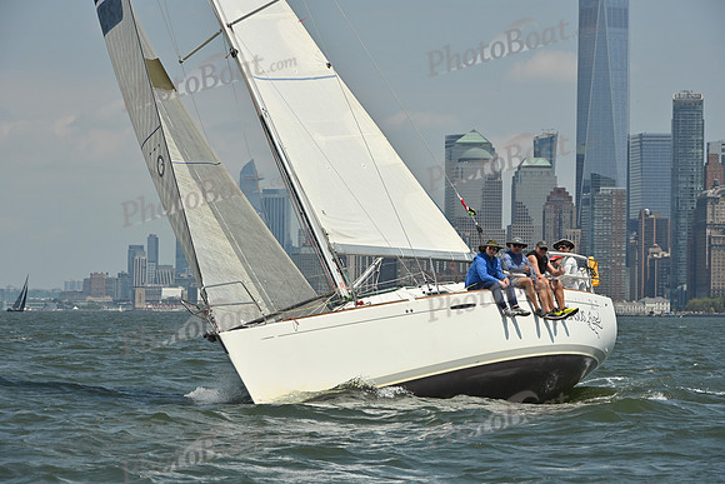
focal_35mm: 170
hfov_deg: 12.1
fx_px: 3424
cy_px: 242
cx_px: 362
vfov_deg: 8.1
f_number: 13
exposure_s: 1/1250
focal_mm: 170
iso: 320
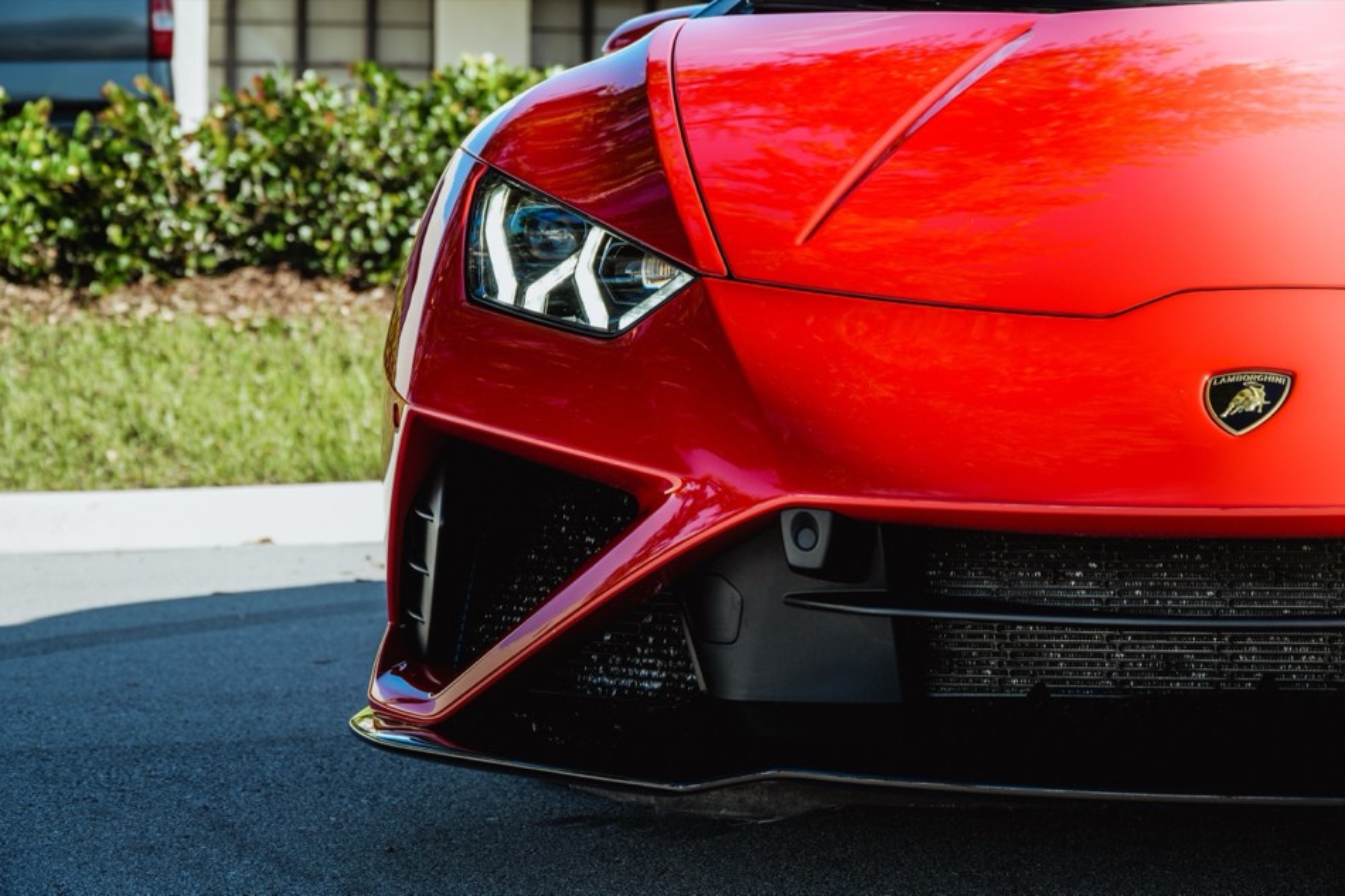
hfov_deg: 24.6
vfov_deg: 16.5
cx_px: 672
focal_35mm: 82
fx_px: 3082
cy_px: 448
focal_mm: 55
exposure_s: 1/200
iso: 100
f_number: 5.6
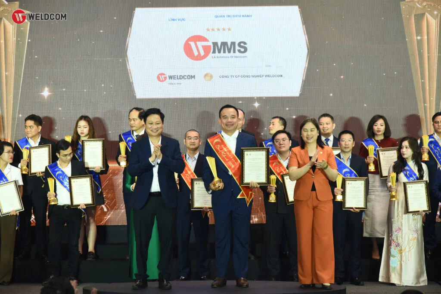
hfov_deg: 20.8
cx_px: 220
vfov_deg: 14.0
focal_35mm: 98
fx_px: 1201
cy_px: 147
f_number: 5.6
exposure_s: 1/100
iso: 1000
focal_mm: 98
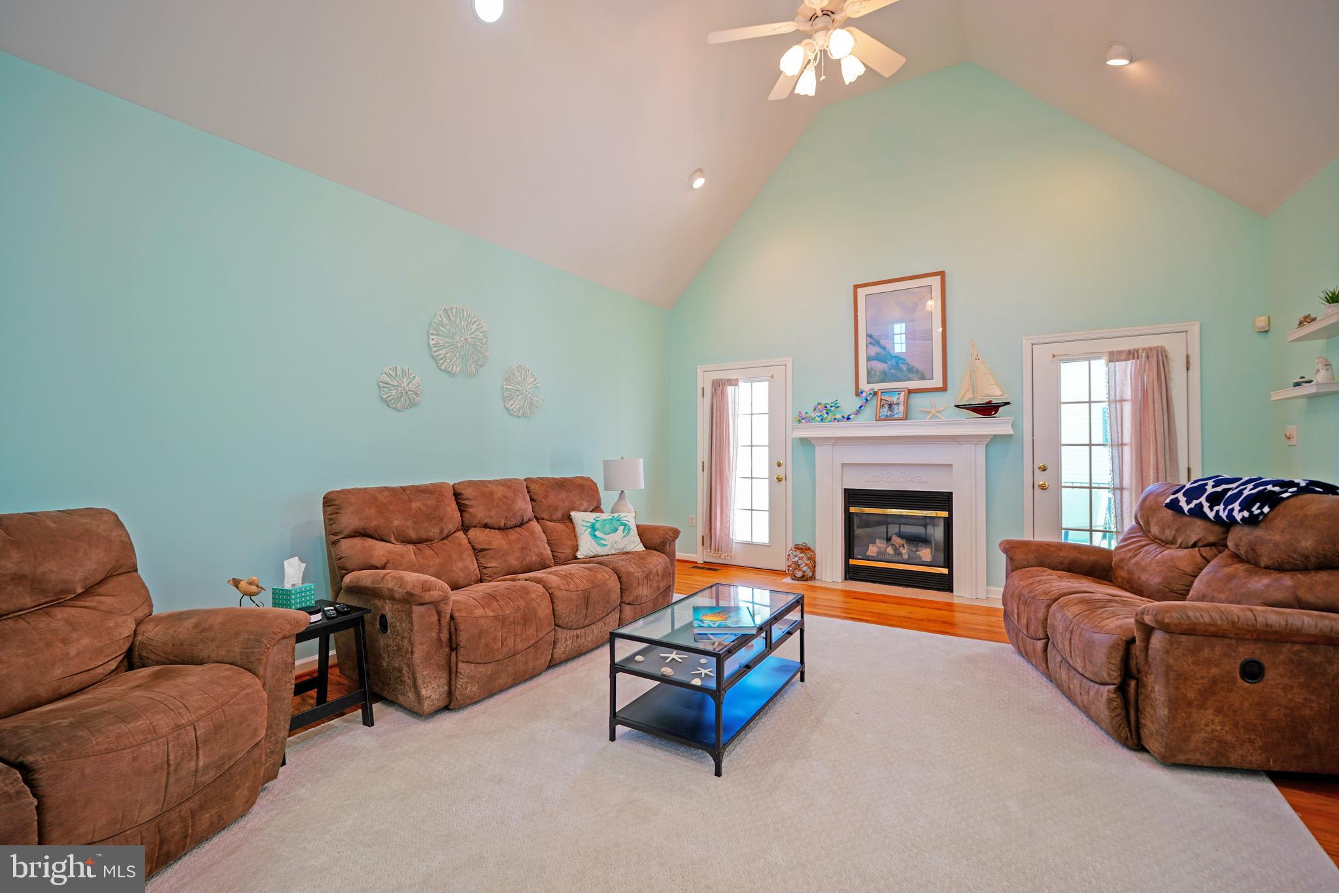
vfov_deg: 77.3
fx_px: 558
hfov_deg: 100.4
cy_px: 446
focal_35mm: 15
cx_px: 670
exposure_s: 1/30
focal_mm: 10
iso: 125
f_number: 2.8
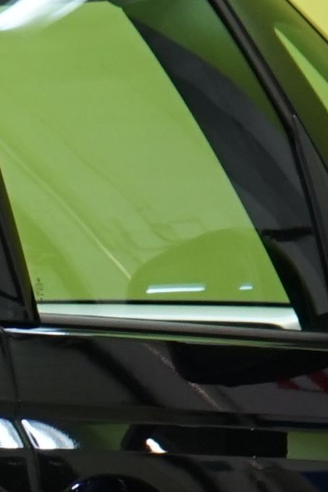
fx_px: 8080
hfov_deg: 2.3
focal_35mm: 591
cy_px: 636
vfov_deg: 3.5
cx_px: -788
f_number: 5.6
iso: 500
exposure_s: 1/40
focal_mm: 67
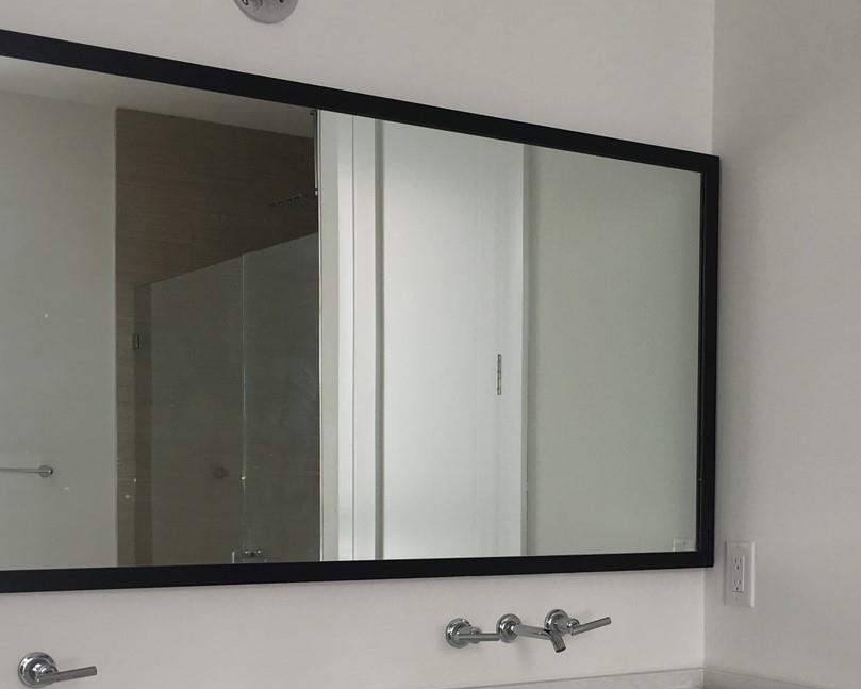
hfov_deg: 33.3
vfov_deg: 26.6
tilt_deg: -2.6
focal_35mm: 56
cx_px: 562
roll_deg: -0.6
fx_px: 1427
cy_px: 555
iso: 25
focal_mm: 4.15
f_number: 2.2
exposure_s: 1/50
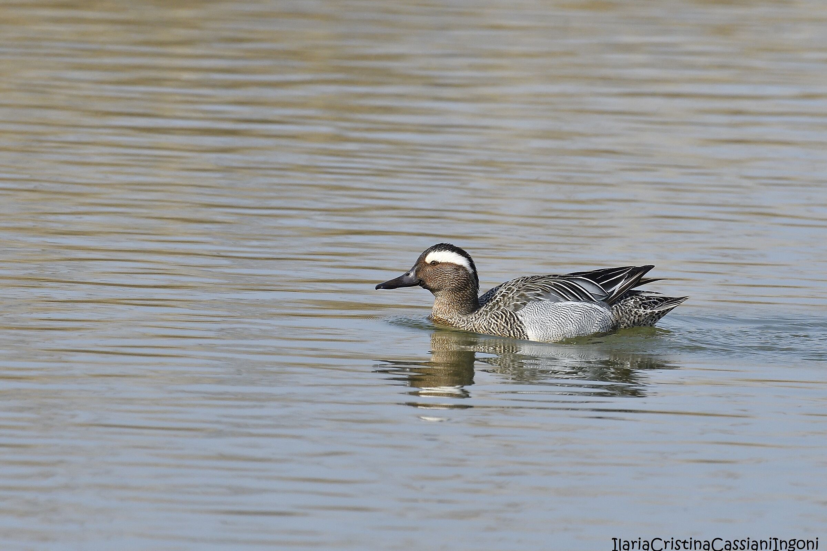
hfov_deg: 2.6
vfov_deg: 1.7
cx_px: 414
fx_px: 18376
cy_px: 276
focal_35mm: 800
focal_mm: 400
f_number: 8
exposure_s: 1/2000
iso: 1000
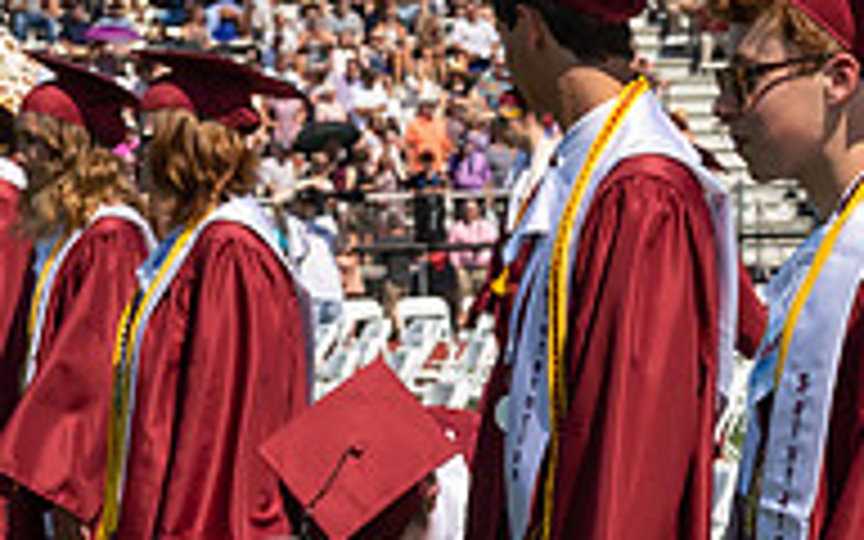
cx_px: 567
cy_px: 486
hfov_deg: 9.1
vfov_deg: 5.7
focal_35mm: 231
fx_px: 5439
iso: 200
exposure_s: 1/1250
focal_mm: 50
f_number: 7.1
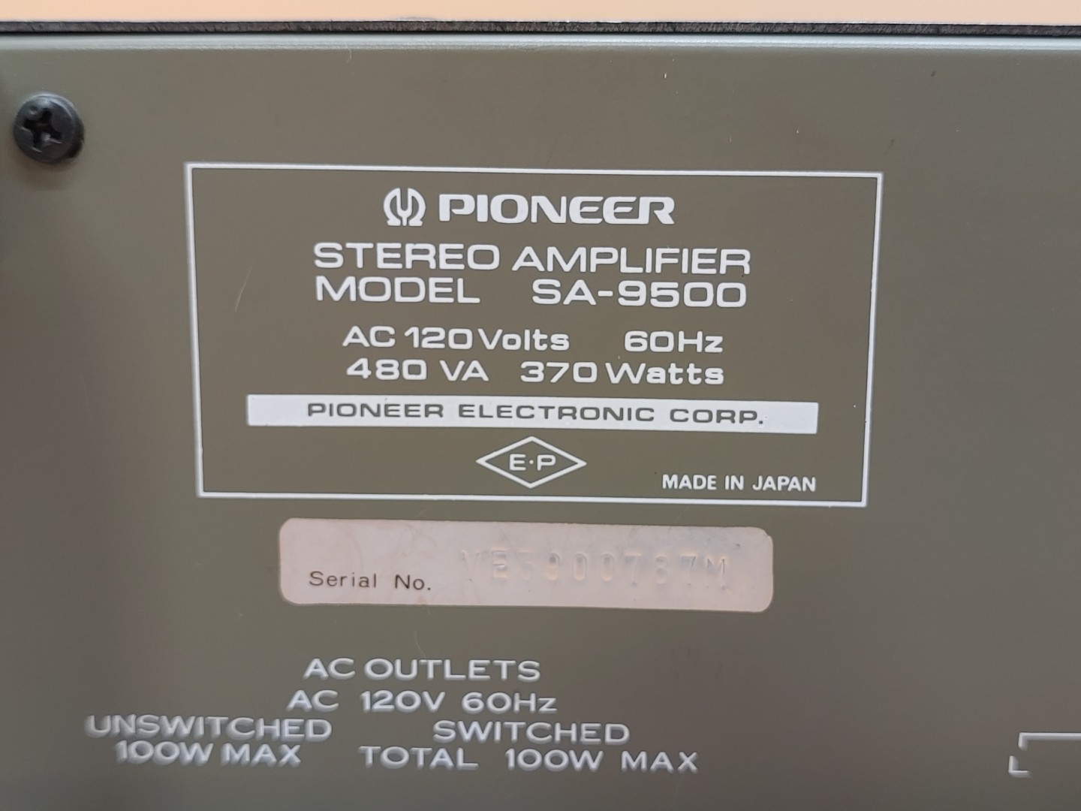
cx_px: 540
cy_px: 406
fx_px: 1437
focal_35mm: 46
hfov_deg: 41.2
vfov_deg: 31.5
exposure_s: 1/64
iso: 50
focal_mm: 4.36
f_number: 1.8
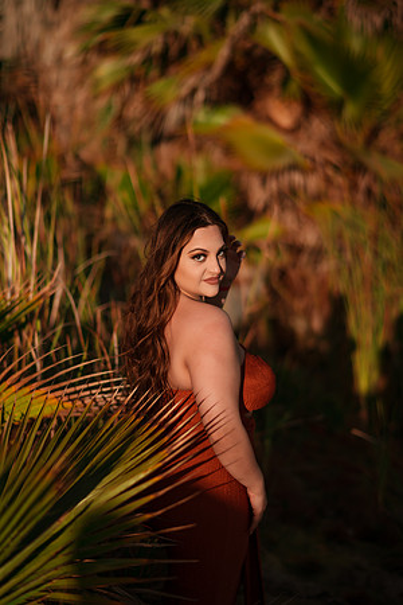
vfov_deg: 34.5
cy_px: 302
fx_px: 974
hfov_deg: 23.4
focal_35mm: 58
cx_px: 202
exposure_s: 1/8000
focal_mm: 58
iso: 100
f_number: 1.4
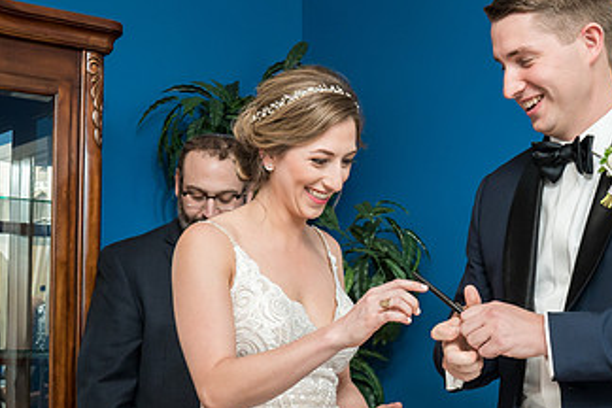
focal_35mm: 74
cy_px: 268
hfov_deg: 27.3
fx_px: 1258
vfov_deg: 18.4
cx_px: 360
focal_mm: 35
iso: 1600
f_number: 5.6
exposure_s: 1/200
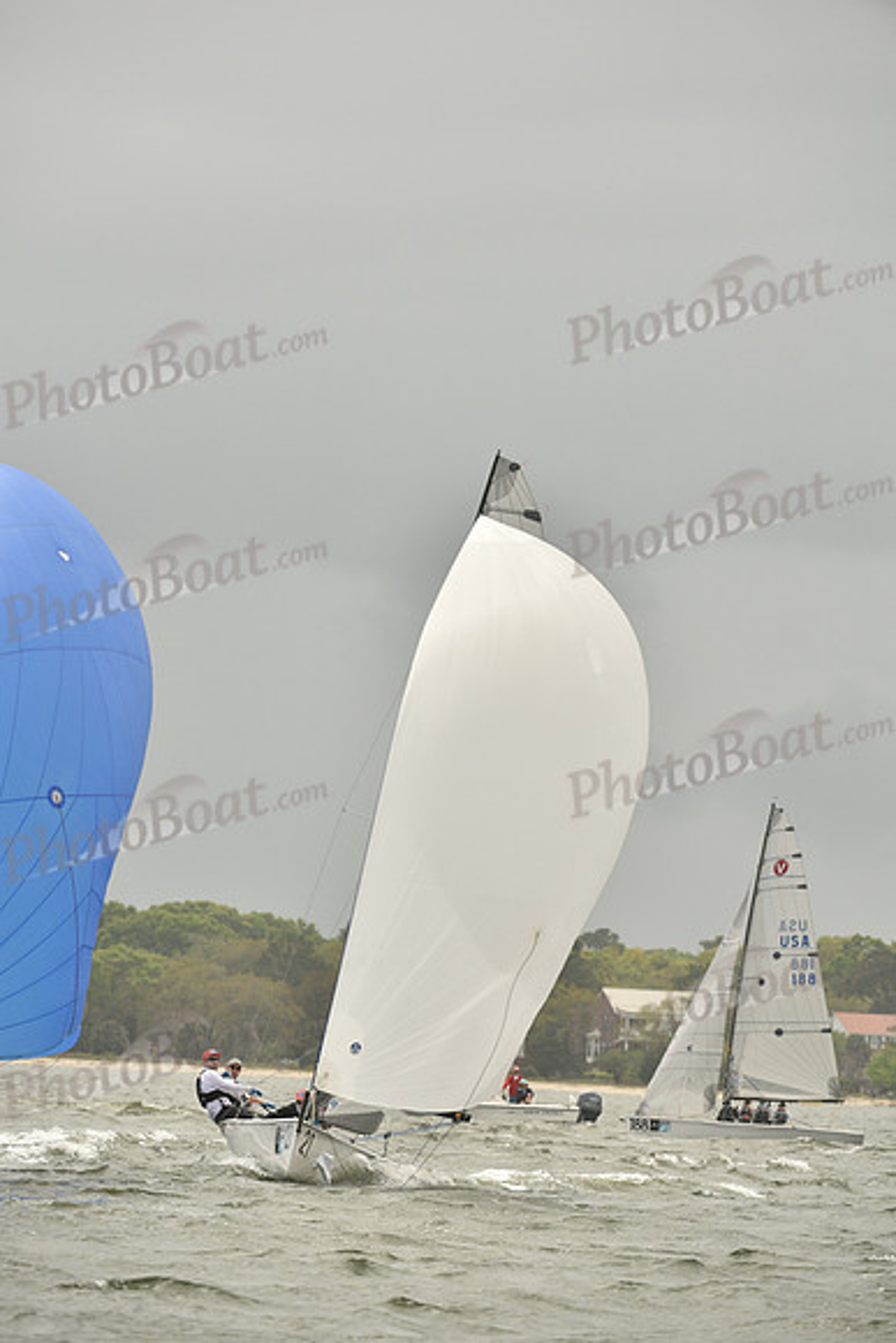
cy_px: 672
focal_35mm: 270
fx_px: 10073
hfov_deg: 5.1
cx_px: 448
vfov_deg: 7.6
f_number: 7.1
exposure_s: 1/1250
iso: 320
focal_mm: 270
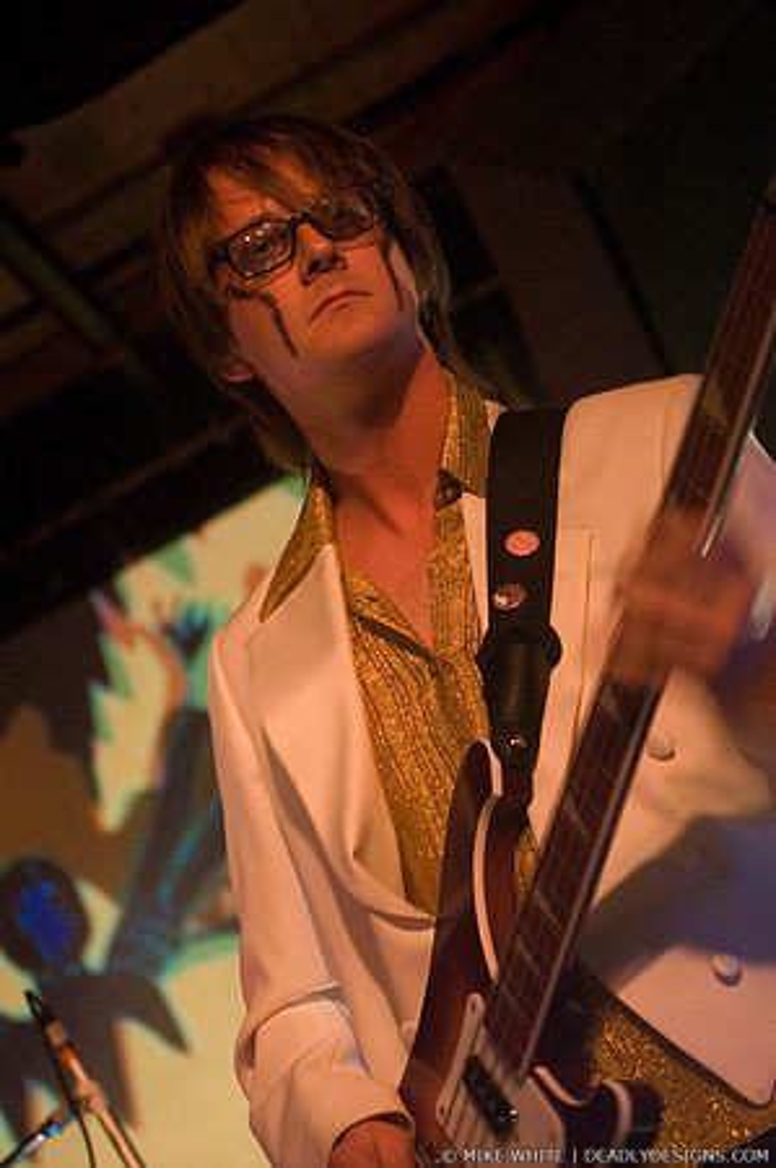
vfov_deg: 23.4
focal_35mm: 87
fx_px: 2819
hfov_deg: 15.7
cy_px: 584
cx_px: 388
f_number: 2.8
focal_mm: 58
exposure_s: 1/40
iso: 1600
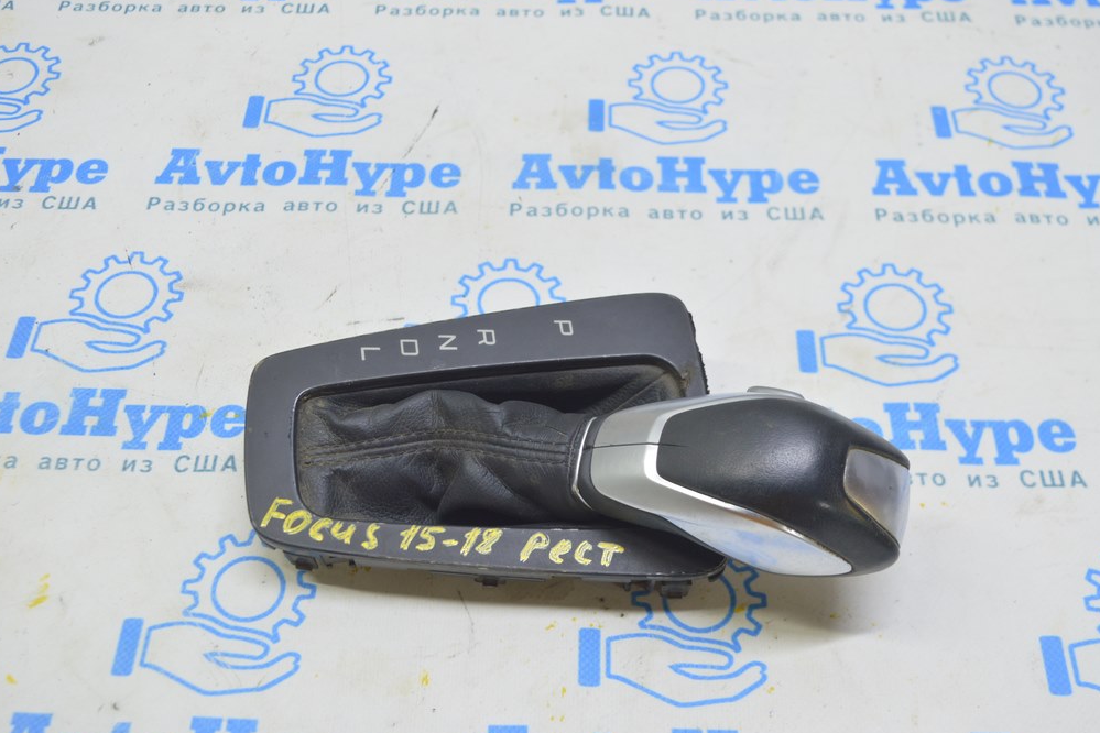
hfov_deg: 45.4
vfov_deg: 31.2
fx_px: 1314
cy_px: 367
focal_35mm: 43
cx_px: 548
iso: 400
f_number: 5.6
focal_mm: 28
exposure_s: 1/20
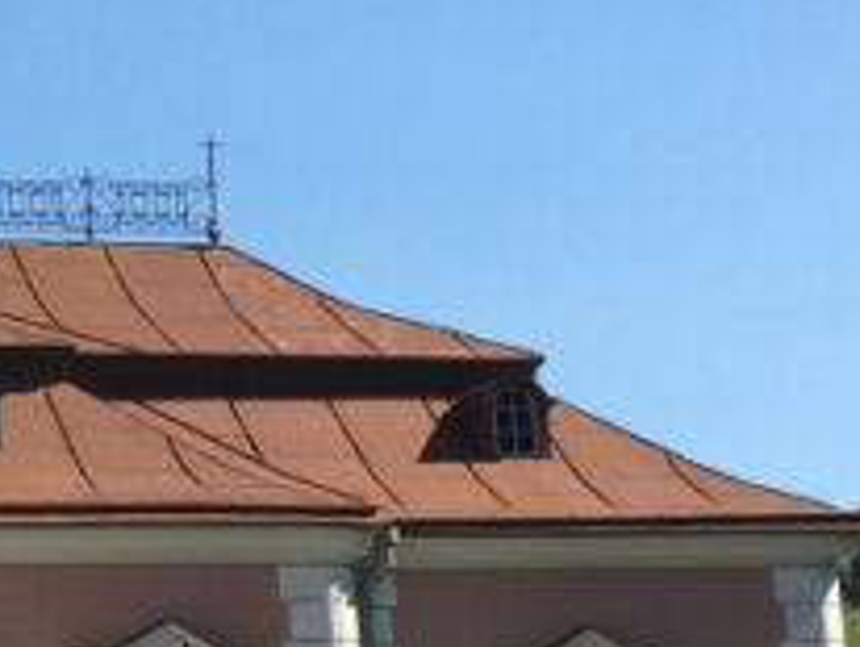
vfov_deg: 10.3
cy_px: 196
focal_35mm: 144
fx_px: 3582
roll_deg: -0.7
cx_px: -839
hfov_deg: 12.2
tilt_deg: +11.6
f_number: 2.2
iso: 32
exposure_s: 1/1582
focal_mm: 4.15
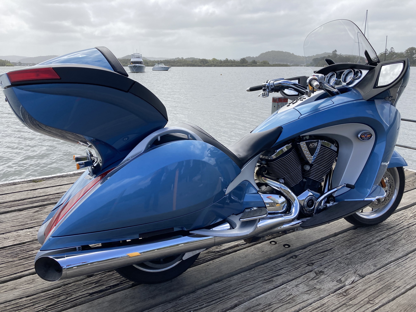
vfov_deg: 49.7
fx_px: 336
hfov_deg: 63.4
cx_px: 208
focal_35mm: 28
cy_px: 156
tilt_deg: -14.6
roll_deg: -0.4
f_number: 1.8
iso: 20
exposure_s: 1/1499
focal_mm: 3.99
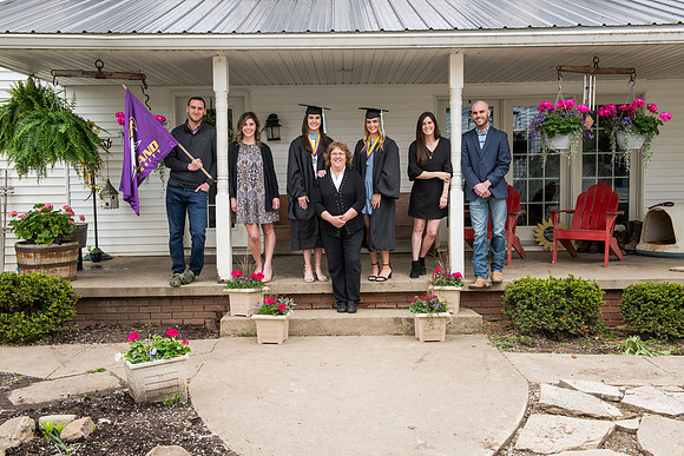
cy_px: 228
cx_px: 342
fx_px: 722
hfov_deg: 50.7
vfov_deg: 35.1
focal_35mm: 38
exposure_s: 1/200
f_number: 8
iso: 500
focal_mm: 38
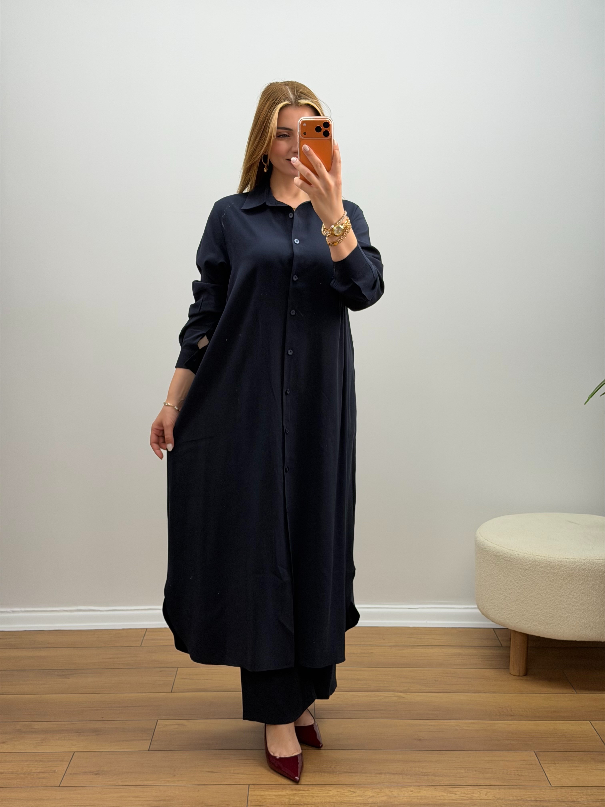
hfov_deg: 30.3
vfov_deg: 39.7
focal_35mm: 48
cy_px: 404
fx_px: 1119
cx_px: 302
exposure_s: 1/100
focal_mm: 6.76
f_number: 1.78
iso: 64
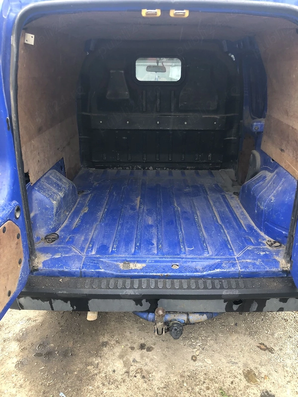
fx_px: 321
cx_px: 149
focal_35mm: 28
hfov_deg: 49.7
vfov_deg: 63.4
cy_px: 198
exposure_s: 1/120
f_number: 1.8
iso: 50
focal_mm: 4
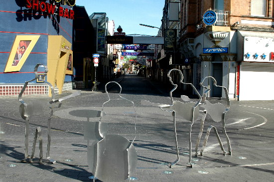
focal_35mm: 44
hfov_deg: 45.0
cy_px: 91
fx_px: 331
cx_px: 137
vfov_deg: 30.8
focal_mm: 29
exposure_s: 1/100
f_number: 16
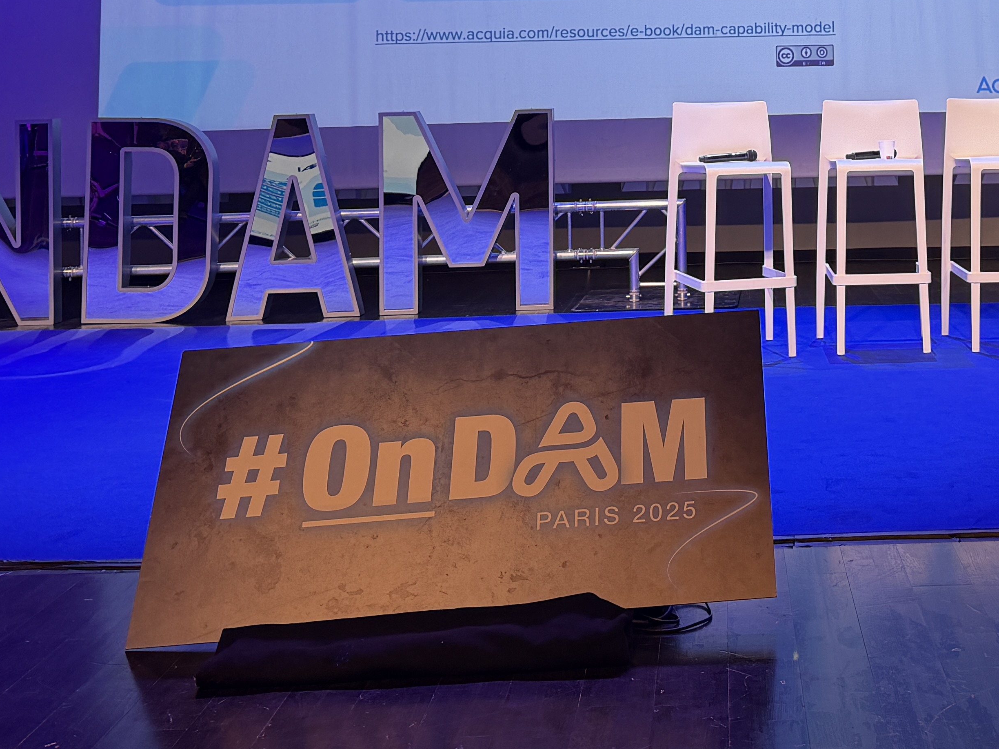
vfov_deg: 25.0
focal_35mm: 56
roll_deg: +1.4
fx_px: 1616
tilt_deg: +2.1
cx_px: 821
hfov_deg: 33.2
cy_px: 21
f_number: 1.78
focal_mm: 6.76
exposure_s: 1/50
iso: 160
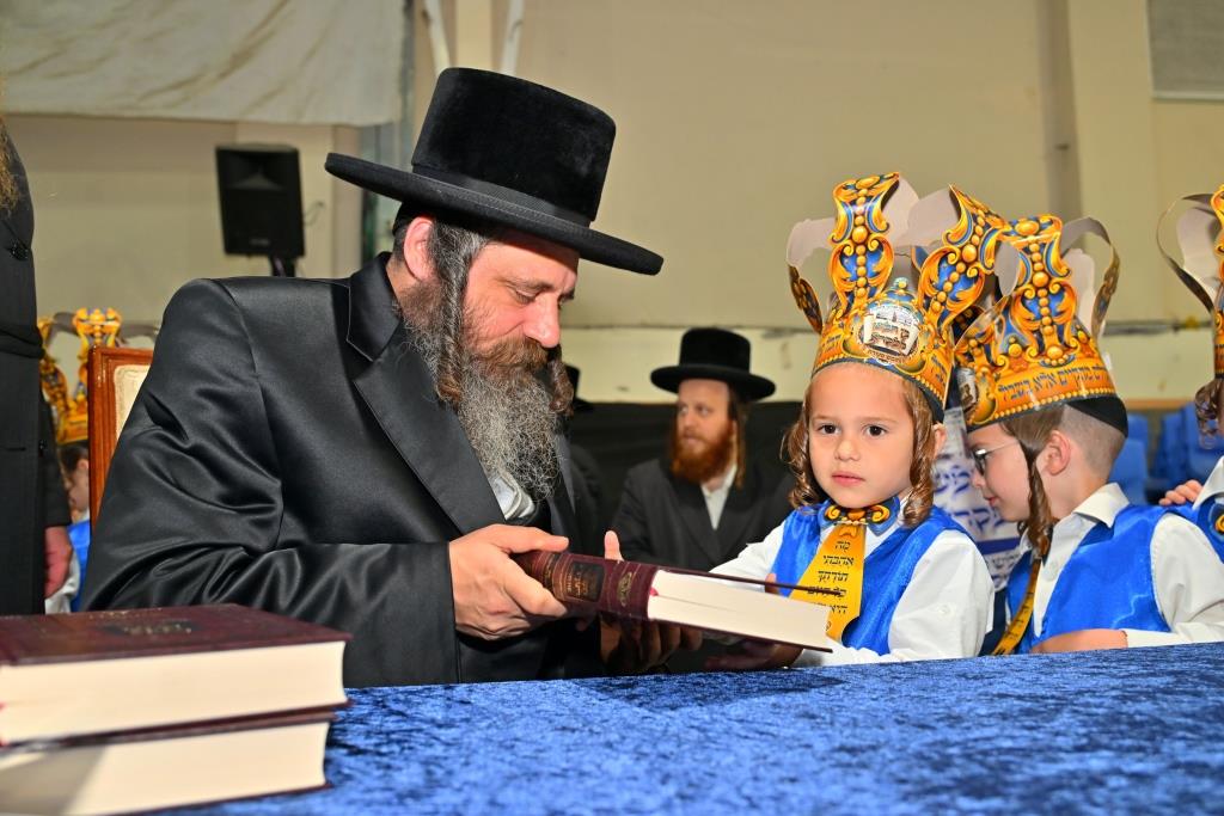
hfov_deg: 61.1
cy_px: 408
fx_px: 1037
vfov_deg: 43.0
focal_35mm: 30
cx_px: 612
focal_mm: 30.5
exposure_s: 1/200
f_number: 4
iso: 500
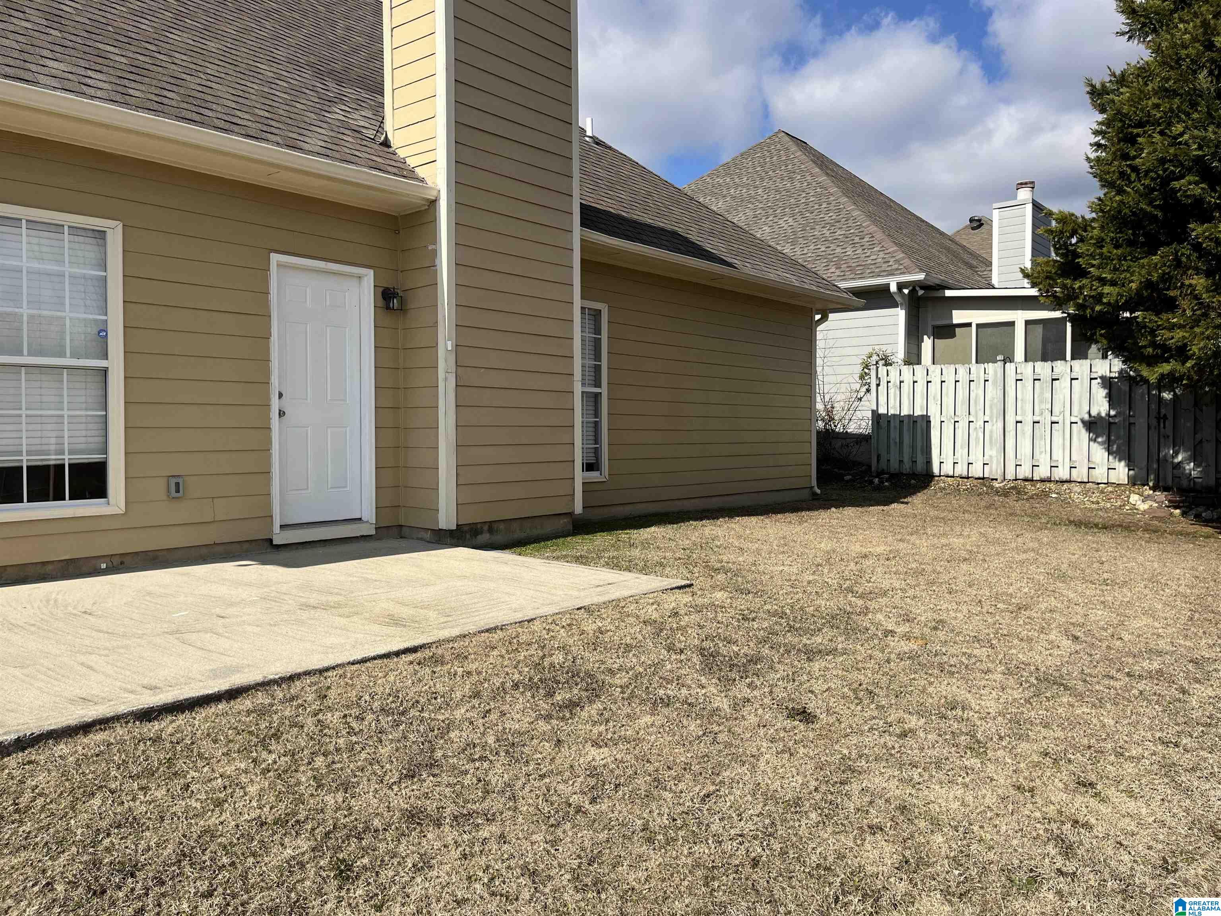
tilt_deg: -1.8
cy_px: 458
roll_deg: -0.6
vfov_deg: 53.1
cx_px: 610
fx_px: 917
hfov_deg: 67.3
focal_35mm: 26
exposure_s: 1/4651
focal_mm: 5.1
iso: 50
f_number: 1.6
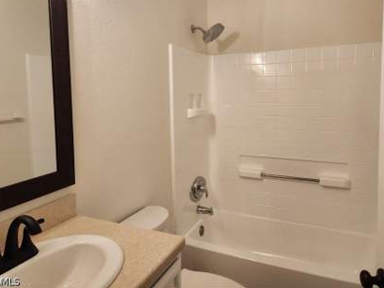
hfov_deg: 65.3
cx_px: 190
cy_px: 120
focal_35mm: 27
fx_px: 300
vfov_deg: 51.1
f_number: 1.8
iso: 125
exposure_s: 1/120
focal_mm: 5.4
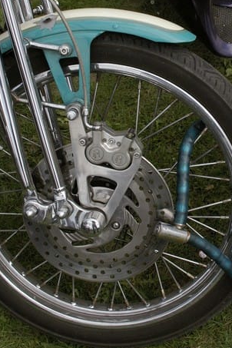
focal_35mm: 61
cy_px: 89
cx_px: 182
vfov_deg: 32.3
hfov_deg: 22.0
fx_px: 590
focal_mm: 24
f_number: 7.1
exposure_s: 1/1600
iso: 800
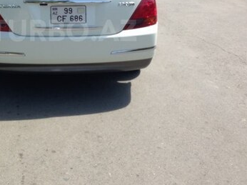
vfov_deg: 22.8
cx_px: 64
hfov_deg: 30.3
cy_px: 30
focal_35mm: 63
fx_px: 449
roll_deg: -0.6
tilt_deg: -13.5
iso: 50
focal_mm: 4.12
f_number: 2.4
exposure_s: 1/834
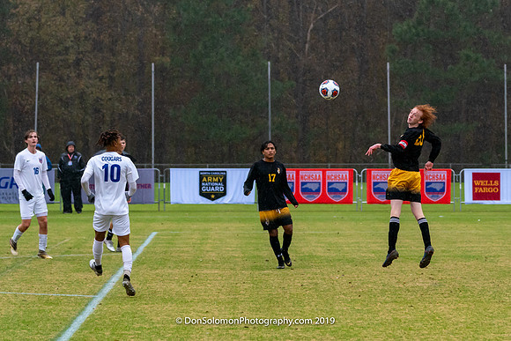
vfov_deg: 6.2
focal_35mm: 223
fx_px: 3167
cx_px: 403
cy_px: 176
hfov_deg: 9.2
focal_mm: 130
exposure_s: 1/1000
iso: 3200
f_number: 5.6
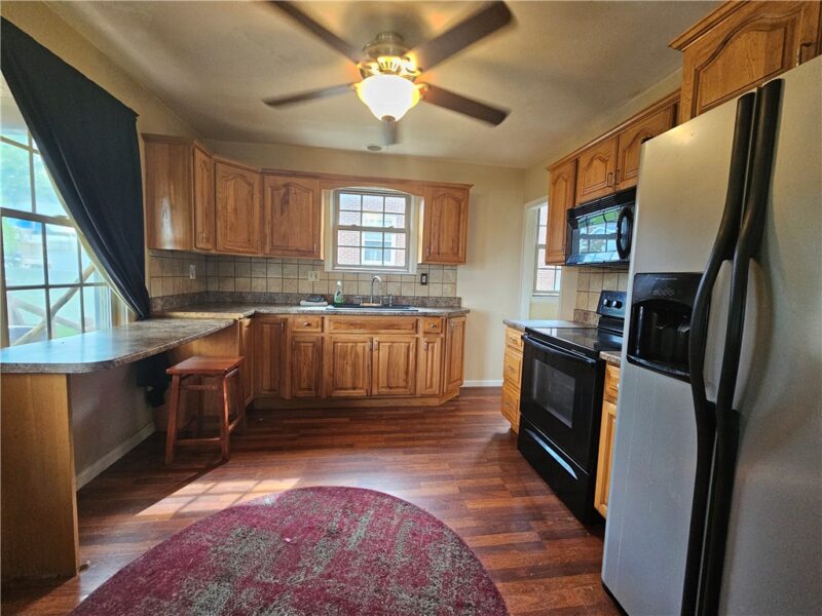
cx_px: 411
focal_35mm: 13
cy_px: 308
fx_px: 309
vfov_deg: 89.9
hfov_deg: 106.2
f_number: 2.2
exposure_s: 1/60
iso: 400
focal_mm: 2.2
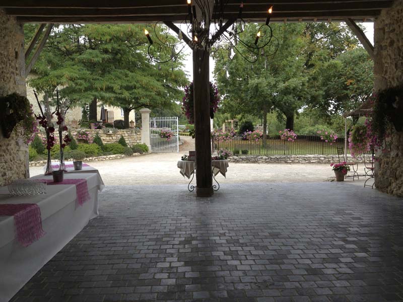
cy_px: 151
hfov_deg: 52.6
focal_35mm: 35
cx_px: 202
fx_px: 407
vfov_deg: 40.7
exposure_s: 1/220
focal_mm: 4.28
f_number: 2.4
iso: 50
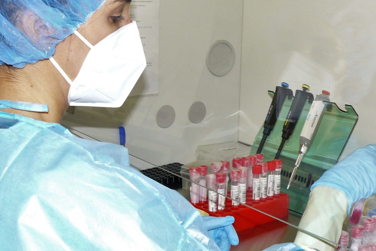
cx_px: 209
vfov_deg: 23.4
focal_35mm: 58
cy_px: 132
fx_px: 606
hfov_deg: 34.5
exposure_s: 1/30
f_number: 7.1
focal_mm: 6
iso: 200
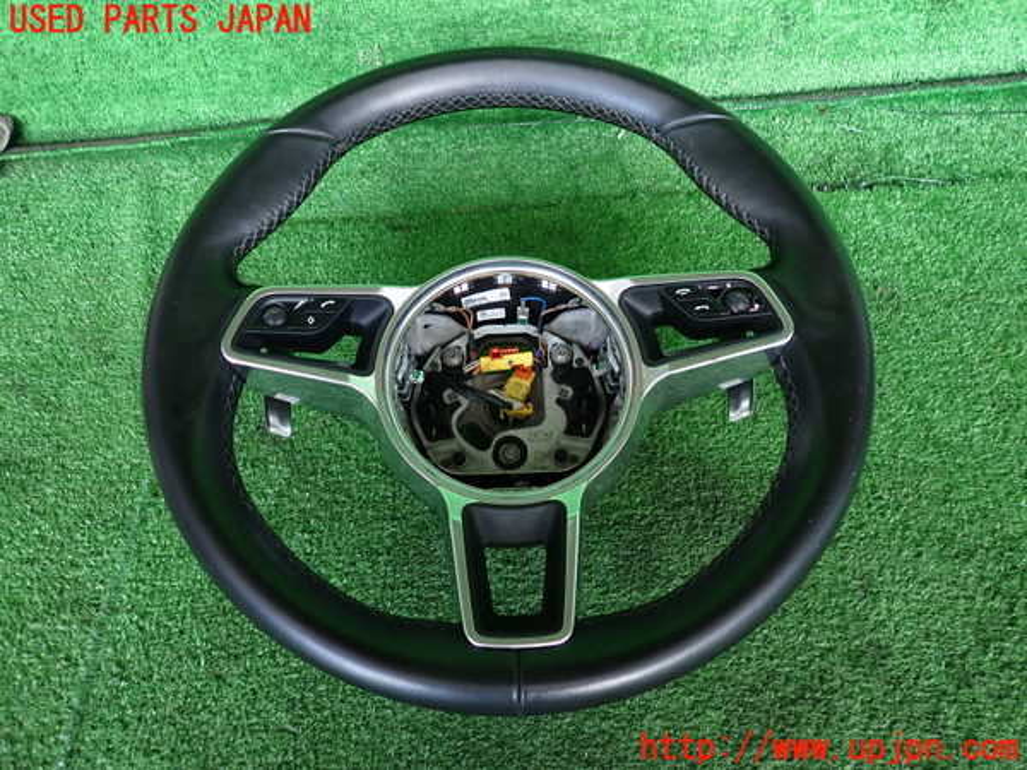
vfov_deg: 54.9
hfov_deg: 69.4
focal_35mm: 25
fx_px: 742
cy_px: 385
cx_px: 514
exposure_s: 1/40
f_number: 2
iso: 200
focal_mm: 4.5
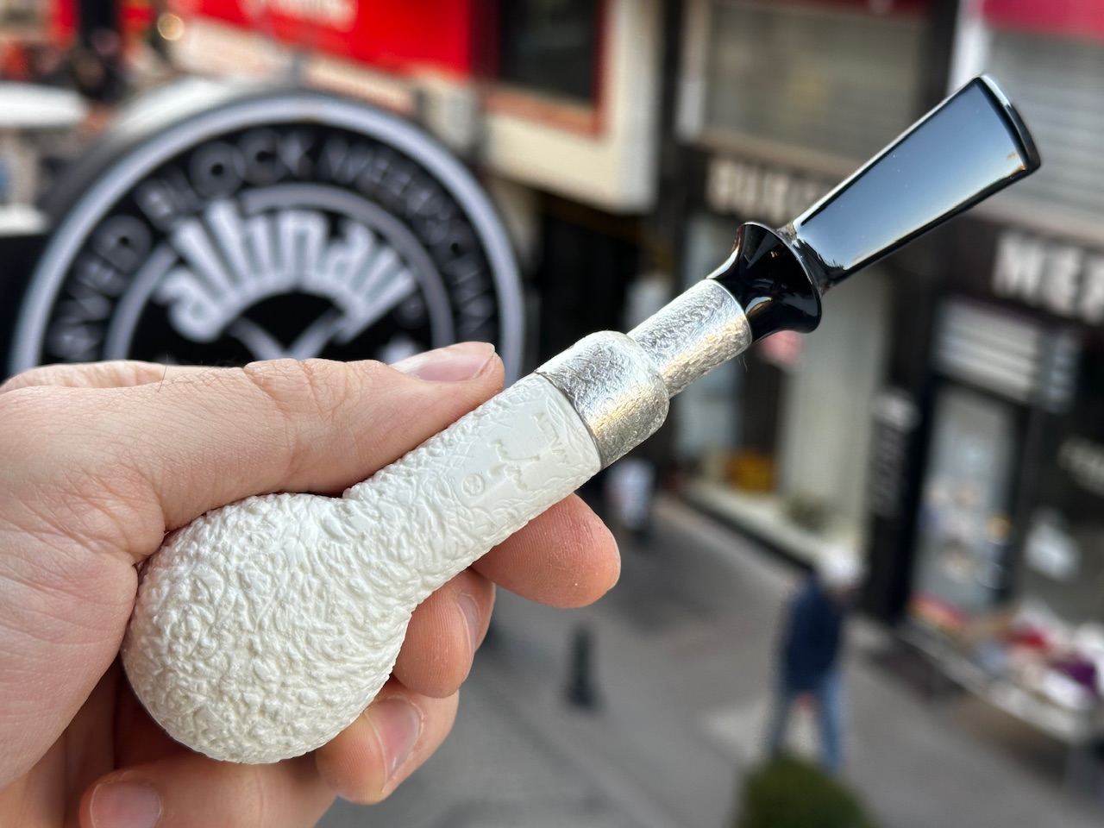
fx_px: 1531
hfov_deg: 39.7
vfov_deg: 30.3
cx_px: 552
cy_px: 414
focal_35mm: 48
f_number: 1.78
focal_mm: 6.86
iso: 50
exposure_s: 1/175
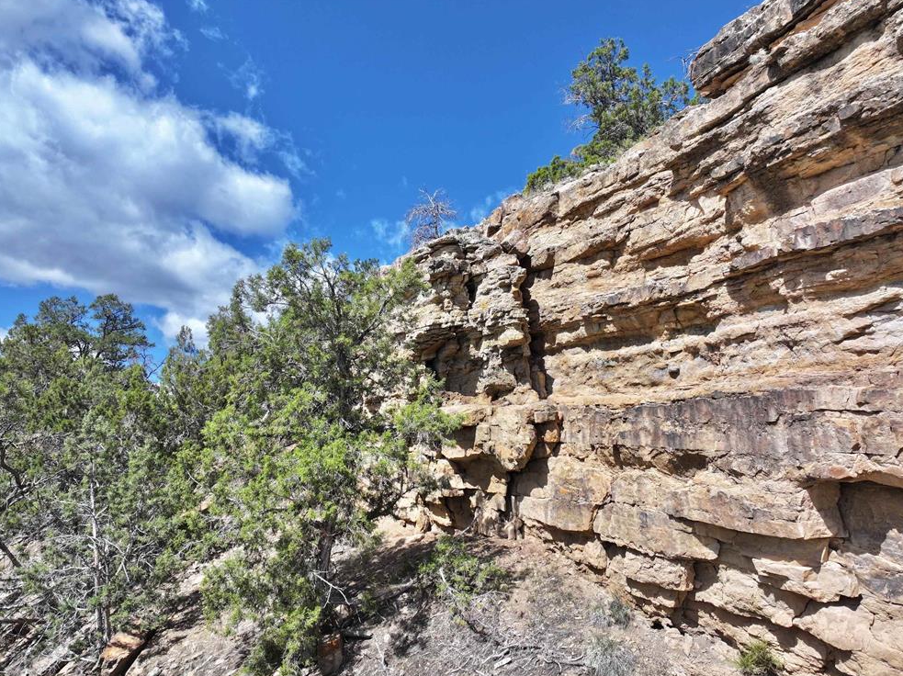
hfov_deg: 69.4
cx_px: 449
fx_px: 652
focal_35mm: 25
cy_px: 346
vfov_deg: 54.8
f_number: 2.8
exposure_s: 1/1600
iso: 100
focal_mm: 12.29
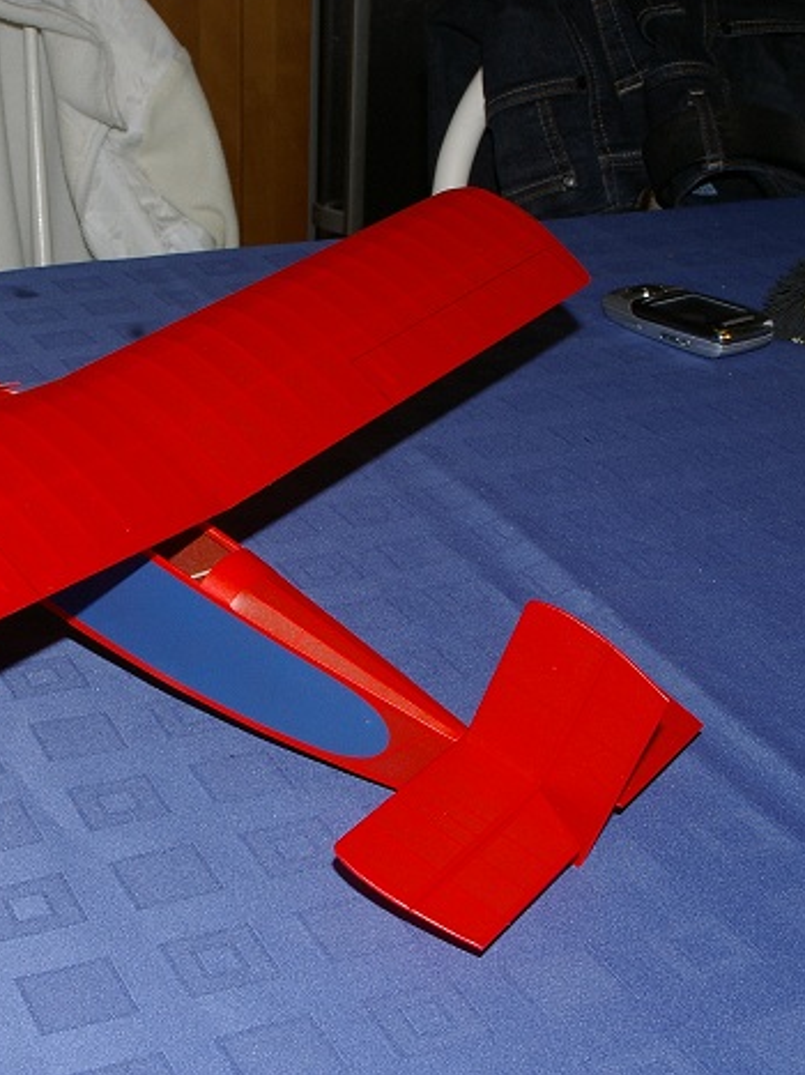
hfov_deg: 22.2
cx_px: 133
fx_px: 2016
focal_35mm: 65
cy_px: 502
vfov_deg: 29.8
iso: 400
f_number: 16
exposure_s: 1/45
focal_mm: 28
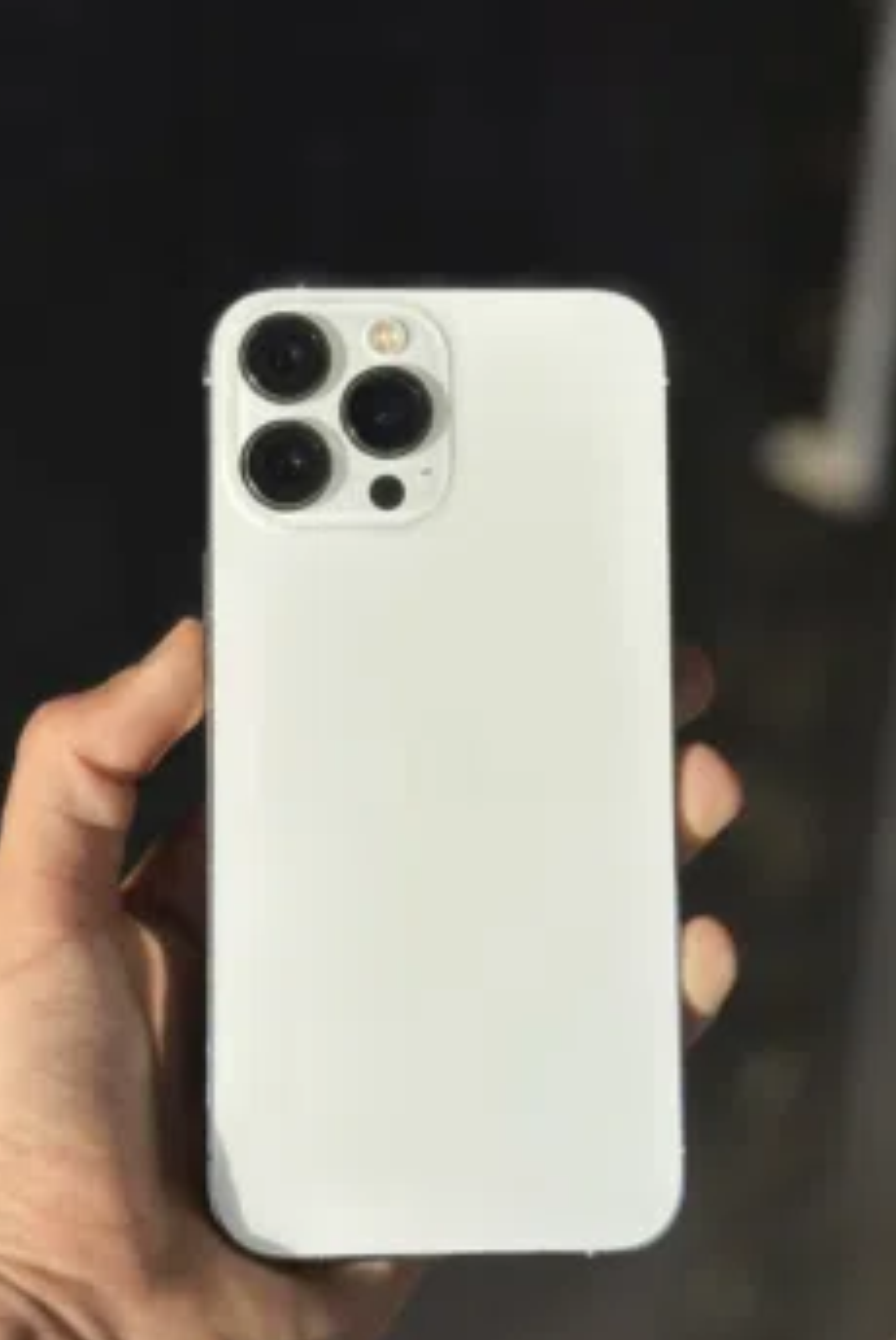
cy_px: 709
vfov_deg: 34.4
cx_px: 444
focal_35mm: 58
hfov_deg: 23.4
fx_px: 2161
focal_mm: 6.86
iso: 100
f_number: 1.78
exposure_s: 1/6211
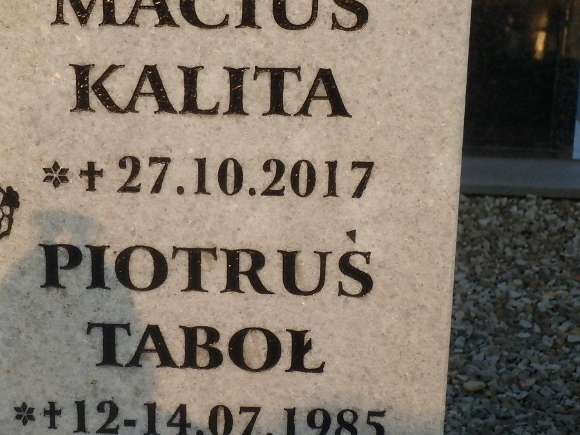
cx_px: 238
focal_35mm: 98
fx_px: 1642
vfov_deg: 15.1
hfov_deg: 20.0
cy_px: 221
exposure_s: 1/160
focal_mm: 12.3
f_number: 4.8
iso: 80
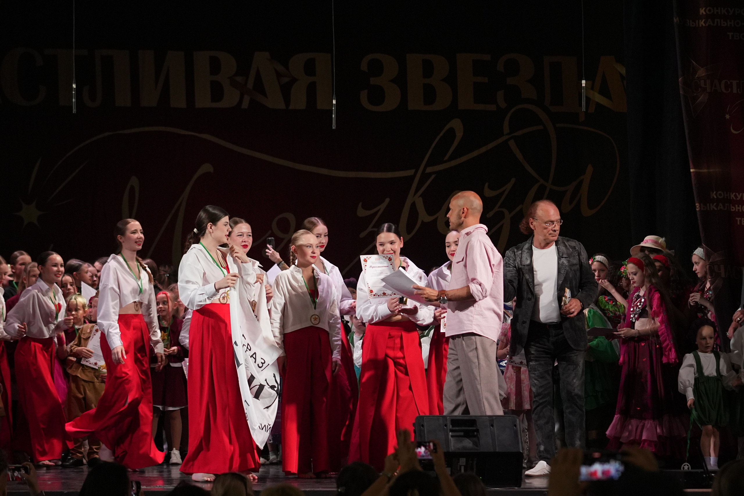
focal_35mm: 105
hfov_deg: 19.5
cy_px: 248
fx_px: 2170
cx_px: 372
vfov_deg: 13.0
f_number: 2.8
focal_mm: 70
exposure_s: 1/250
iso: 2000
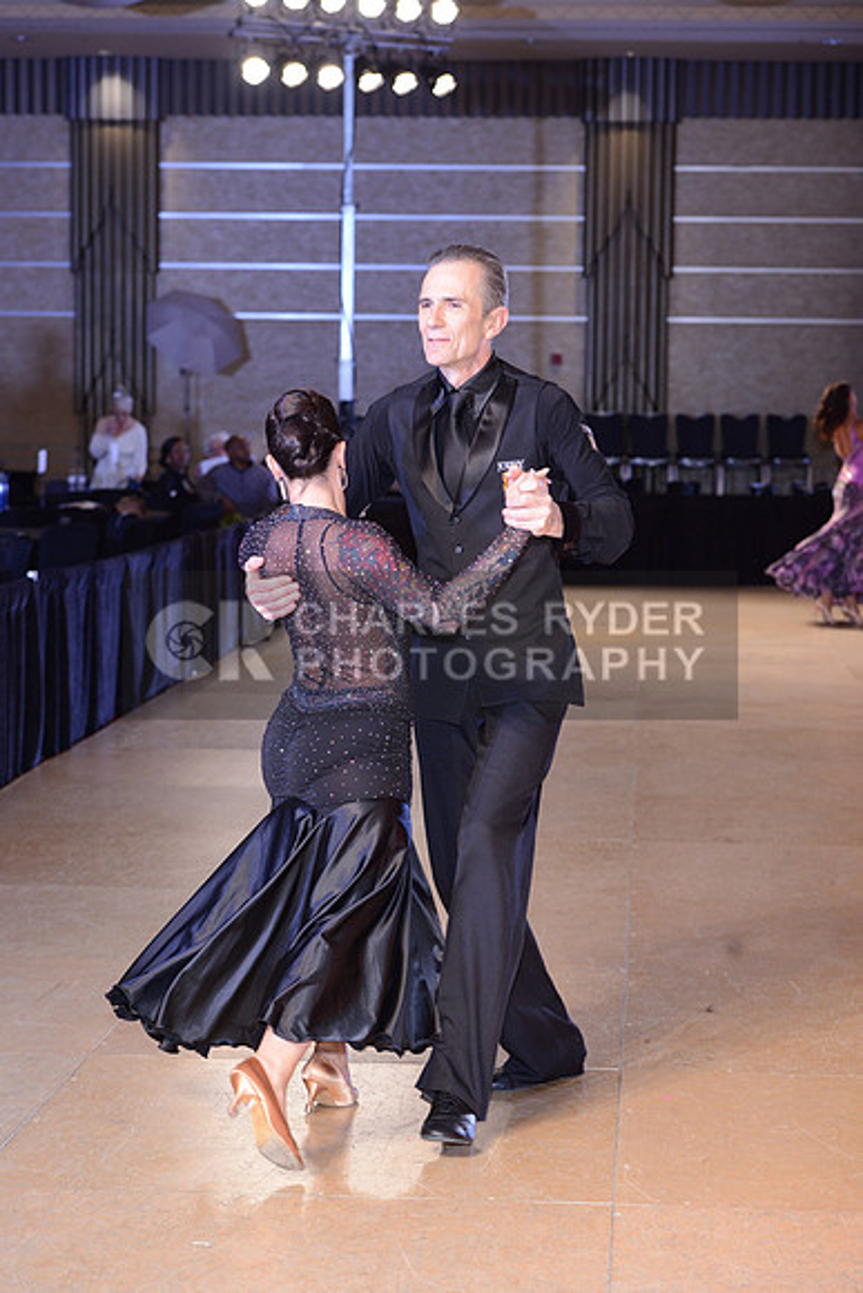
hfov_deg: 16.1
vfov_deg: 23.9
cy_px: 646
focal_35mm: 85
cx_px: 432
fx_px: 3054
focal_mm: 85
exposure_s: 1/250
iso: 1600
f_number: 5.6
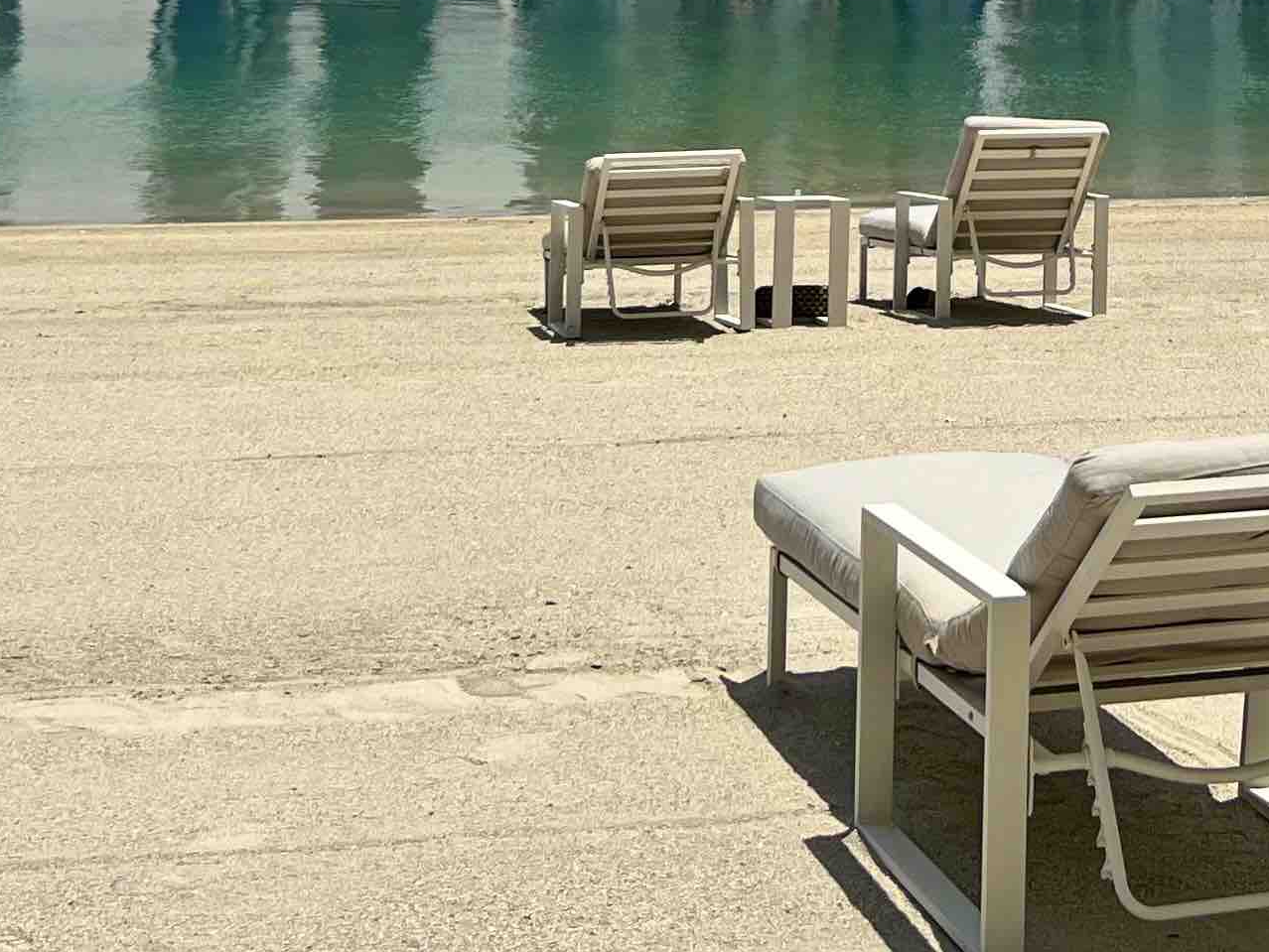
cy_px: -373
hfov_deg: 23.4
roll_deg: -0.5
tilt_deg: +3.7
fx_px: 3007
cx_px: 1036
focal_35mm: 82
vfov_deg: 16.7
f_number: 1.5
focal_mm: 5.7
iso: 50
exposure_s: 1/10309
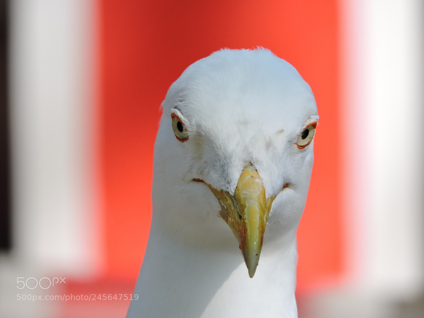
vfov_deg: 1.9
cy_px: 159
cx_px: 212
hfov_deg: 2.5
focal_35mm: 800
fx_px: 9799
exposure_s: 1/400
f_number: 5.9
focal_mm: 142.7
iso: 140
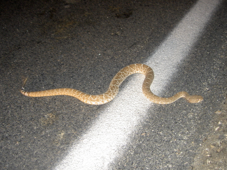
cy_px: 88
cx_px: 110
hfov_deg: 43.8
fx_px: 282
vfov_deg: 33.6
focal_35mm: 43
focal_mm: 8
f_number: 2.8
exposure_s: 1/8
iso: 100
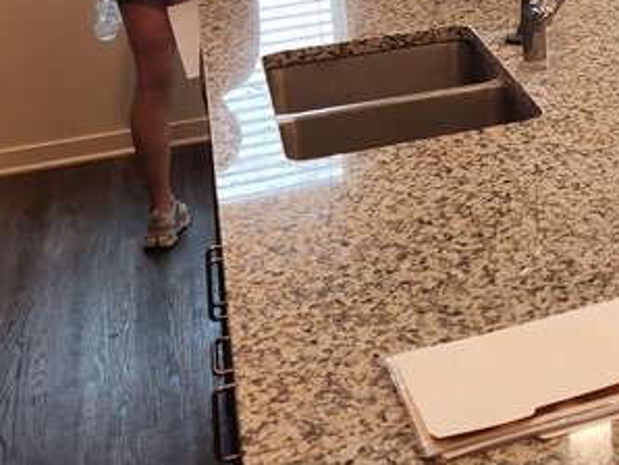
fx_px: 1414
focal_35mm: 79
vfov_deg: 17.1
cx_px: 812
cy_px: -212
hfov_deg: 22.1
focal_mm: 5.4
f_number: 1.8
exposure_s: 1/120
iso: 100
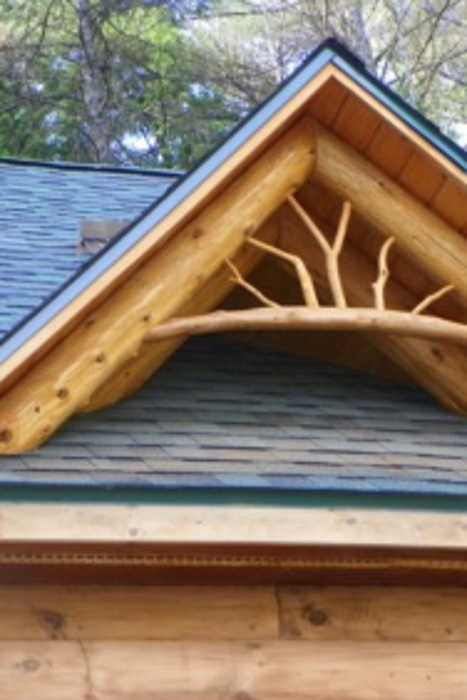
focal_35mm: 144
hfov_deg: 9.5
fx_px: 2802
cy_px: 350
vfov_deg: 14.3
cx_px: 347
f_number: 4
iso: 125
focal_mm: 18.3
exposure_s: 1/40
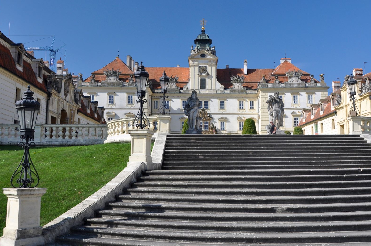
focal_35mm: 33
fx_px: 340
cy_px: 113
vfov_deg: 39.8
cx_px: 222
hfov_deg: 56.9
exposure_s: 1/125
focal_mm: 18
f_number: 11
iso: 250
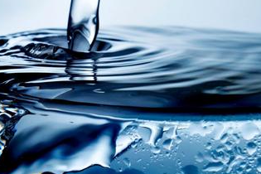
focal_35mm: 153
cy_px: 104
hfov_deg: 13.4
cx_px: 98
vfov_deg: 9.0
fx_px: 1109
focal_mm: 50
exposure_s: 1/200
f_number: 16
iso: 200
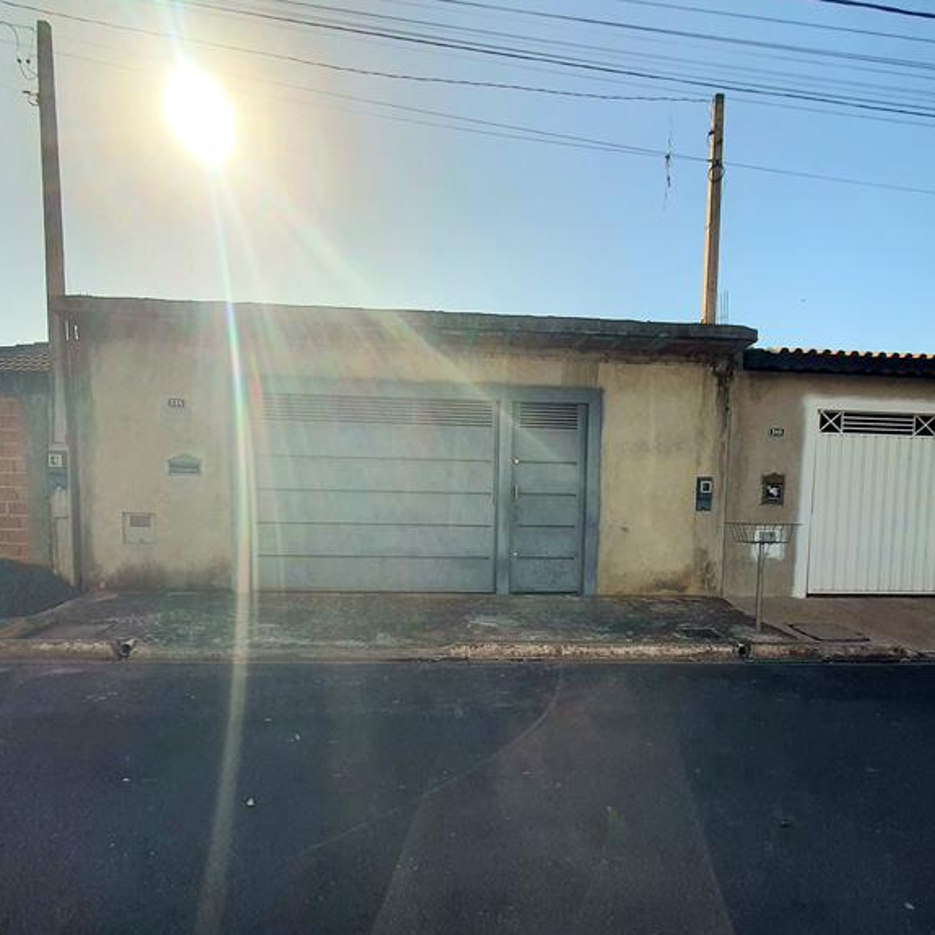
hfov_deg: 85.4
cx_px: 340
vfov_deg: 87.4
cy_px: 449
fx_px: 489
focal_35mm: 16
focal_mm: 1.8
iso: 50
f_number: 2.2
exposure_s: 1/1667
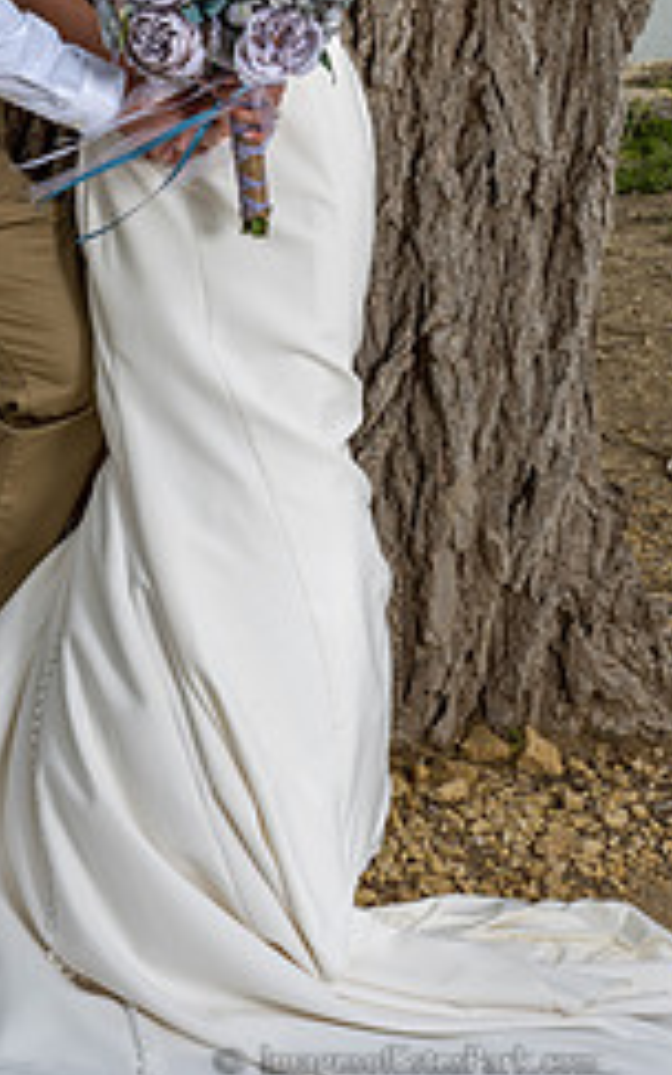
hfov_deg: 19.4
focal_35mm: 66
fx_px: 1933
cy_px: 97
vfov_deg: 29.7
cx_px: 93
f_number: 8
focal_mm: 35
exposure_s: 1/200
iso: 100
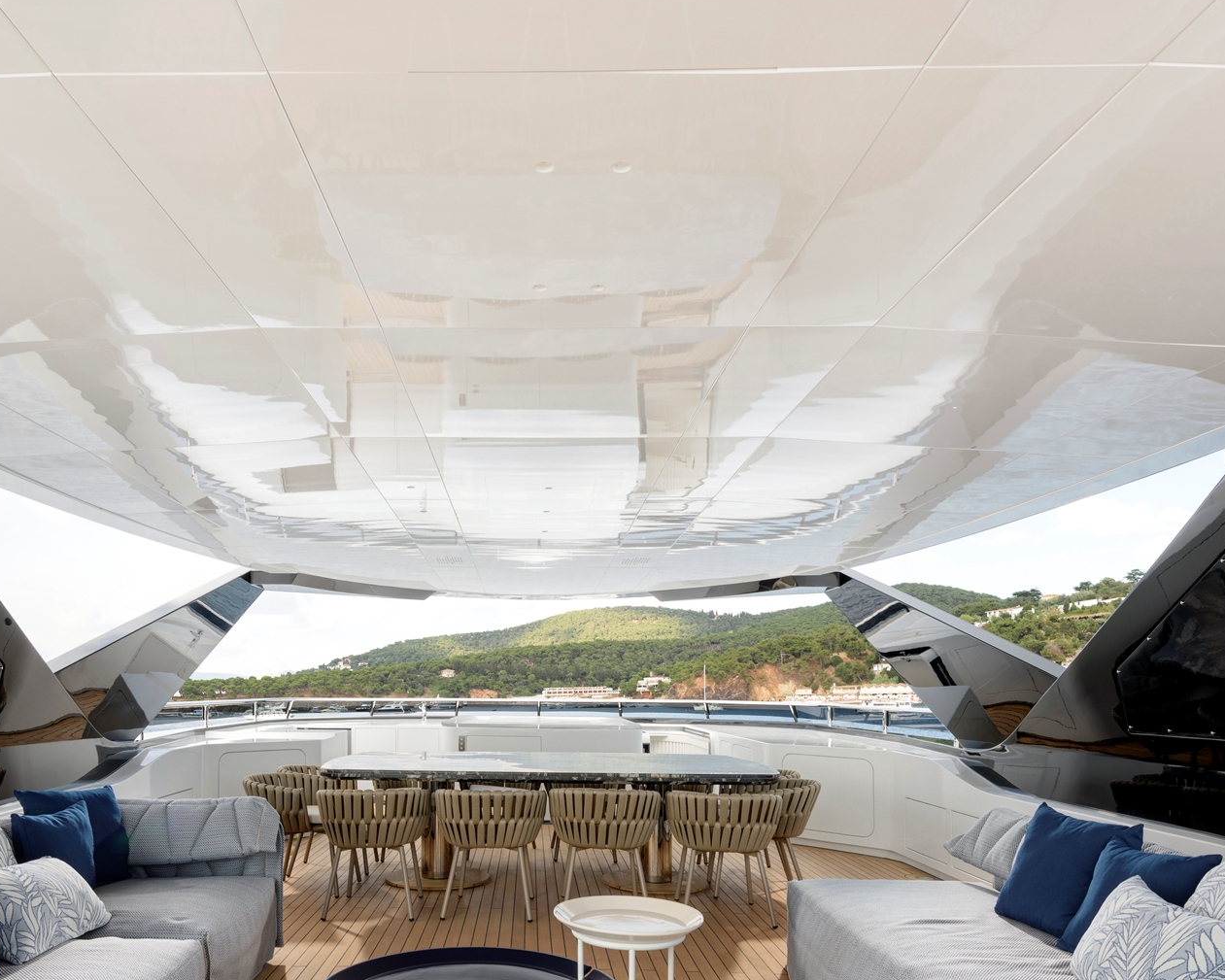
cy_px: 671
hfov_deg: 71.3
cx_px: 454
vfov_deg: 59.2
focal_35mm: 23
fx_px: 834
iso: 100
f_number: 11
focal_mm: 14
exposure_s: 1/15
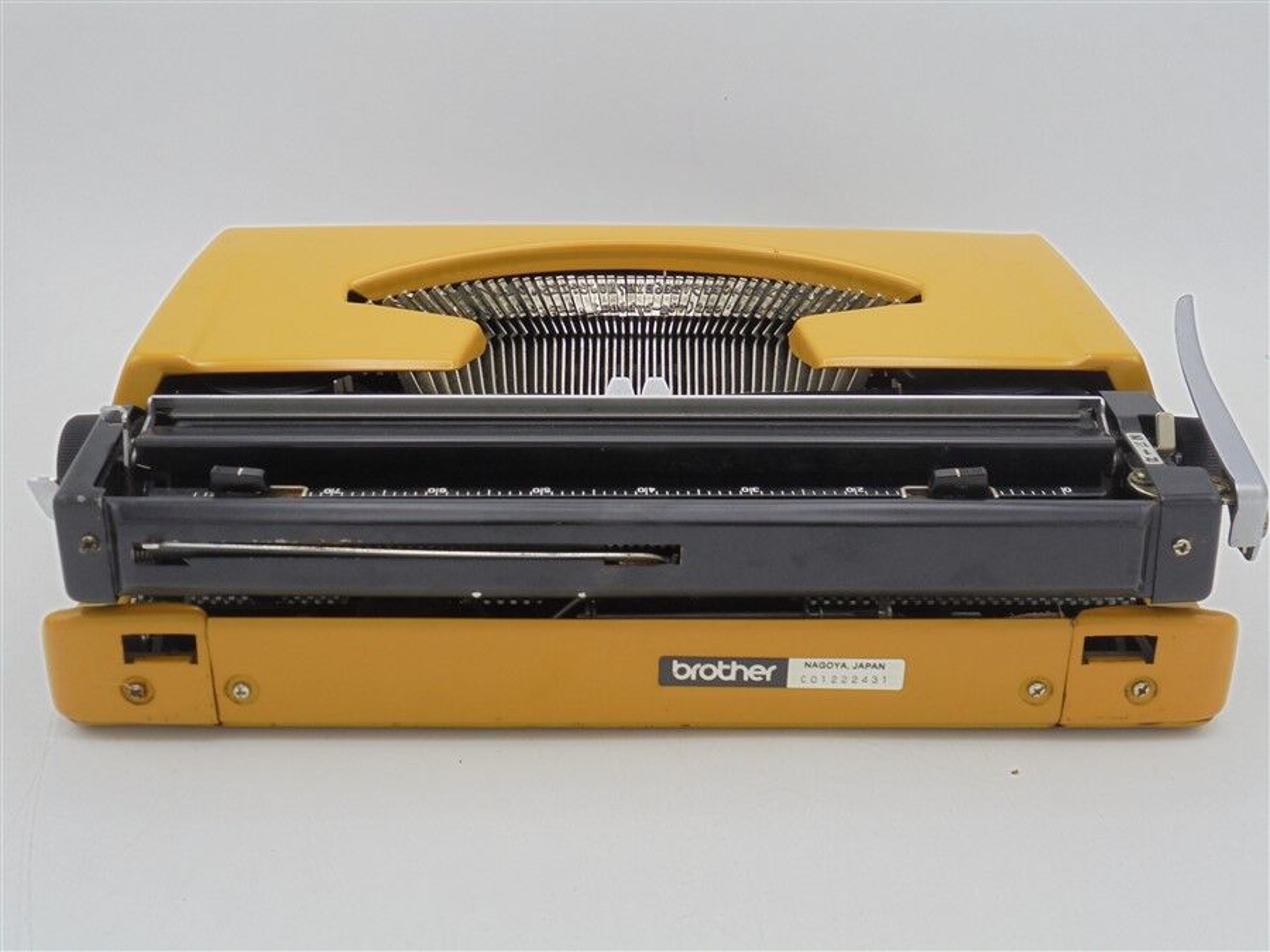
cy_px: 476
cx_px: 635
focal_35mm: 43
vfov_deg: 33.6
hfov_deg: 43.9
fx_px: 1578
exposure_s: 1/30
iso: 100
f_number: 4.5
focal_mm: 7.8
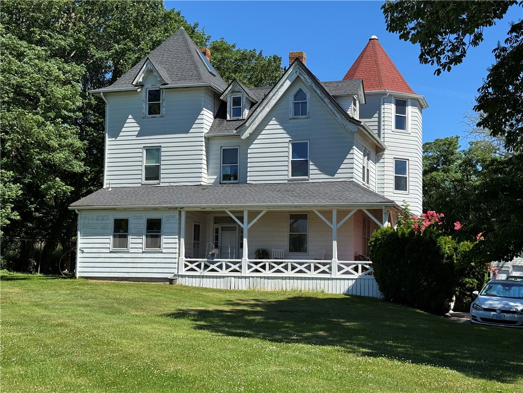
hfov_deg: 39.7
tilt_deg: +6.2
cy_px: 196
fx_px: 725
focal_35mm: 48
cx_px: 262
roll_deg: -1.1
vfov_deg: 30.3
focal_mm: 6.76
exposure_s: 1/3425
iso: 64
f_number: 1.78
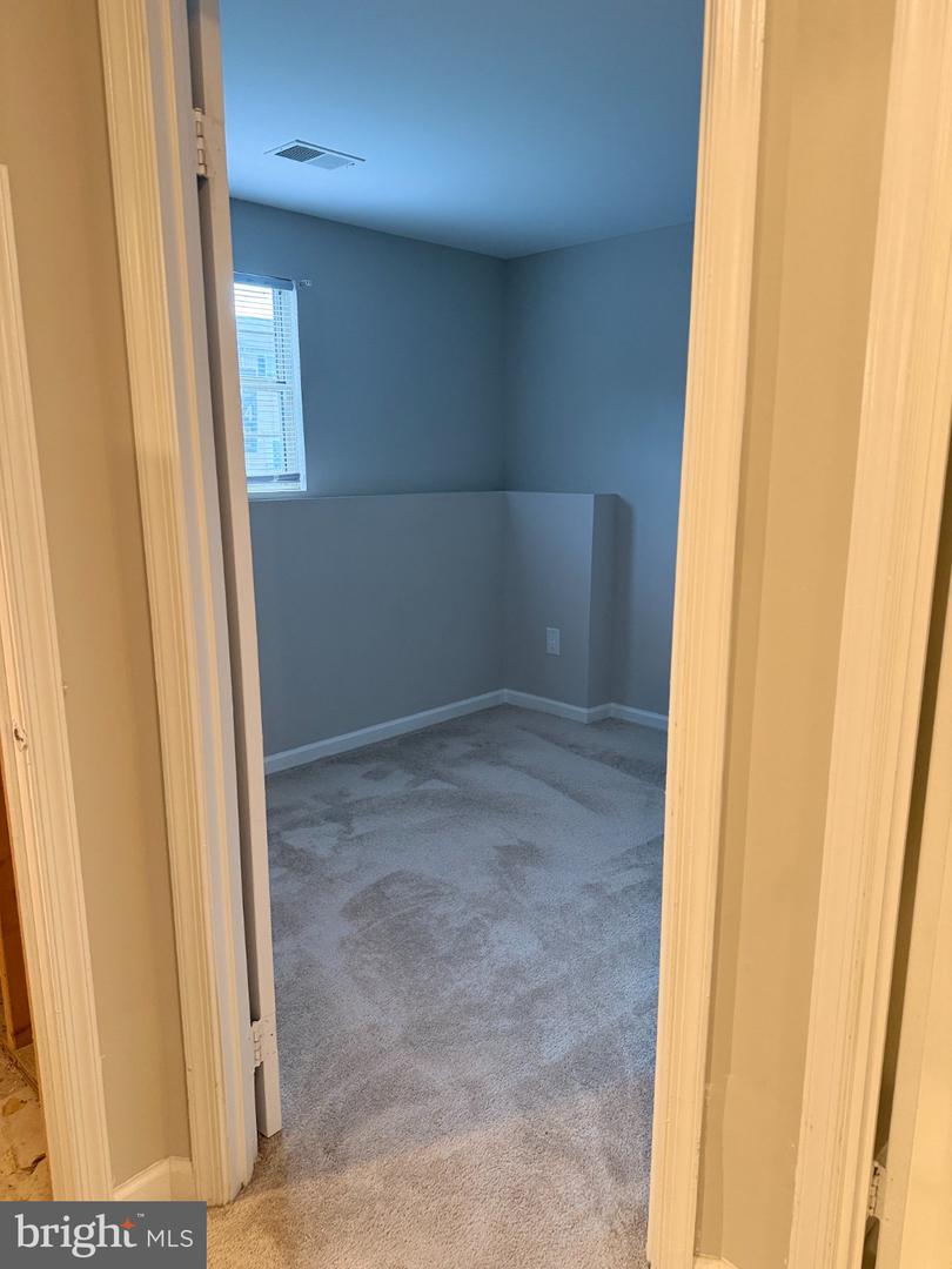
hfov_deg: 56.8
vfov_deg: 71.6
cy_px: 634
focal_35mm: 24
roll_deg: +0.5
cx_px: 476
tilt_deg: -10.3
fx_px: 880
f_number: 1.78
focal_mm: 6.76
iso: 320
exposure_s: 1/60
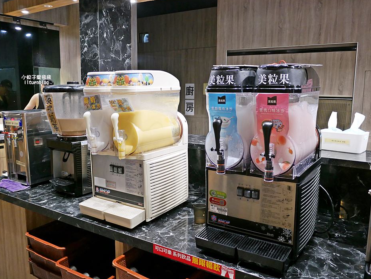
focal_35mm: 30
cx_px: 181
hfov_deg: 59.9
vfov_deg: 46.8
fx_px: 322
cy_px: 139
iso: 1000
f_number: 2.5
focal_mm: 14
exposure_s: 1/60
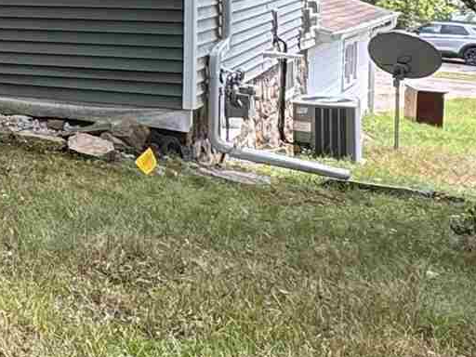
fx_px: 1155
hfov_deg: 20.5
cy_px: -33
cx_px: -205
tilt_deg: -2.4
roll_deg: +0.0
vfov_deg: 17.0
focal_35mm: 84
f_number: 2.2
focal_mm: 2.22
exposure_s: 1/176
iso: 40
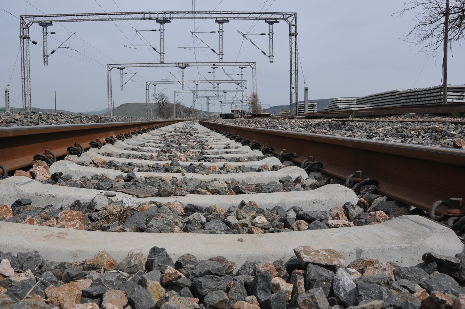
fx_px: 413
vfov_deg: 41.0
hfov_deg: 58.6
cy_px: 151
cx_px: 204
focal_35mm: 32
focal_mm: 18
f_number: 9
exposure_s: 1/320
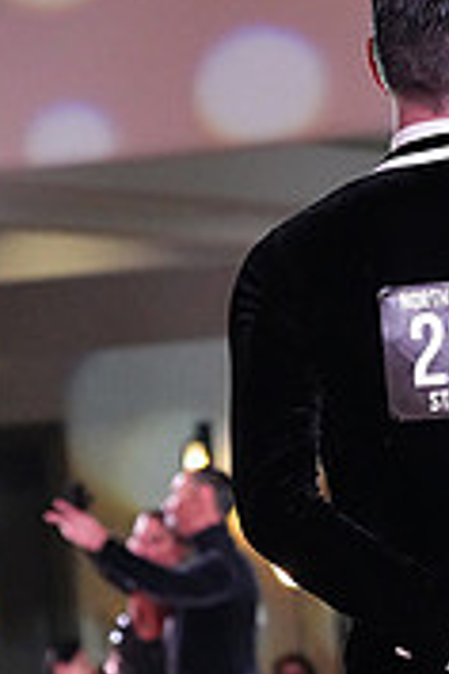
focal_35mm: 317
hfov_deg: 4.3
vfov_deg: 6.4
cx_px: 717
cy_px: 864
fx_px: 5930
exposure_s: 1/400
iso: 8000
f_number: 4.5
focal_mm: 97
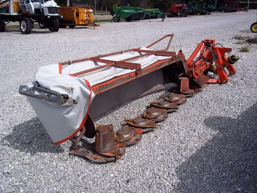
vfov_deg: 39.7
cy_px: 96
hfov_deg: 51.4
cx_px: 128
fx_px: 267
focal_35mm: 36
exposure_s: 1/400
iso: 80
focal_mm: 6.5
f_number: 8
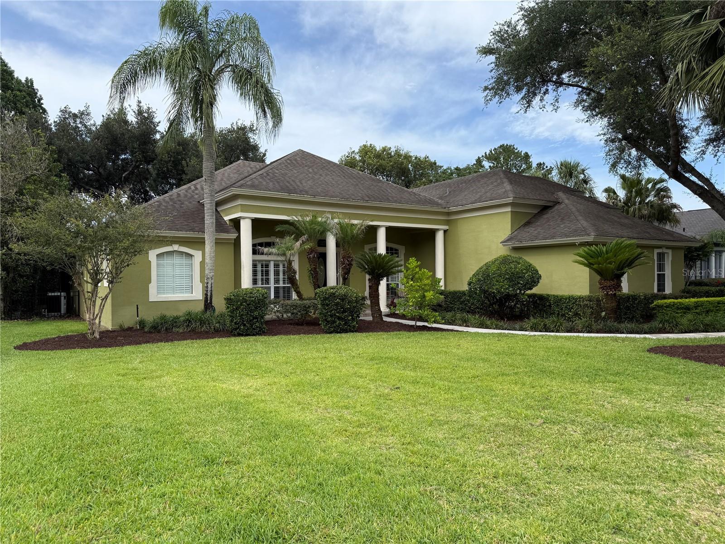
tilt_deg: +0.2
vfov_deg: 56.8
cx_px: 362
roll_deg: +2.0
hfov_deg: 71.6
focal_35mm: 24
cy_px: 272
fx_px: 503
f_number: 1.78
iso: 80
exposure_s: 1/2445
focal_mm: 6.76
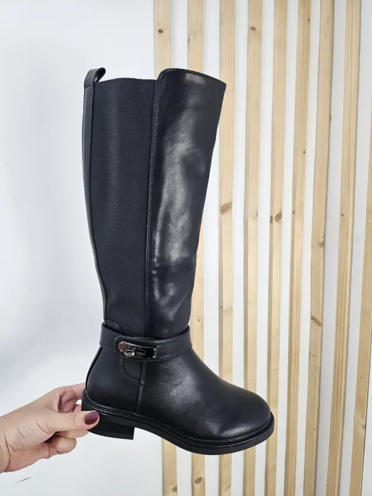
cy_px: 248
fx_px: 329
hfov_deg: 58.9
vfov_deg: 73.9
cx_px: 186
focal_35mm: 23
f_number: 1.7
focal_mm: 6.3
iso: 125
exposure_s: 1/100
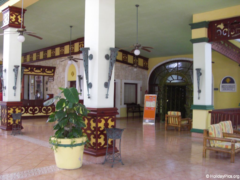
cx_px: 120
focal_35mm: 38
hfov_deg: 49.0
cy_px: 90
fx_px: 263
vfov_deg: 37.7
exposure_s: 1/100
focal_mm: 6.2
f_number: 2.7
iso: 200
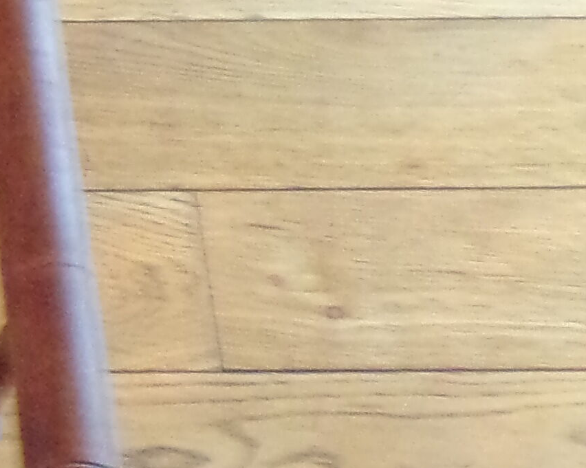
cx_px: -580
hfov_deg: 10.5
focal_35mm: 169
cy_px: -238
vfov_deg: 8.9
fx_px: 2930
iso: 716
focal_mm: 5.8
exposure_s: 1/17
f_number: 3.2
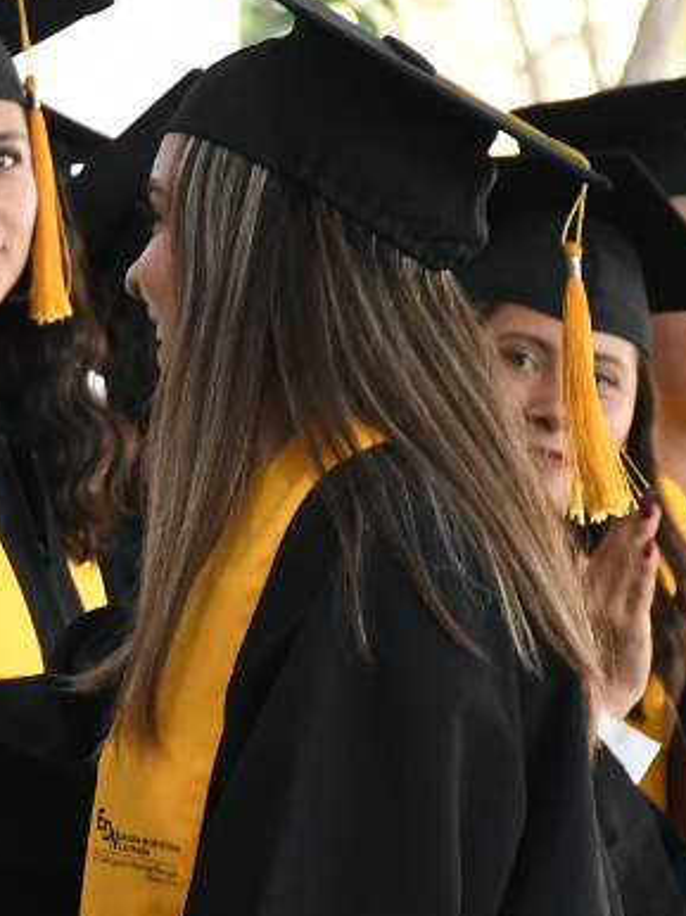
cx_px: -337
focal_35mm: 606
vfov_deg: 3.3
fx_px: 16030
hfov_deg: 2.4
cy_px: 771
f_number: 7.1
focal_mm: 100
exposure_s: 1/125
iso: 1000
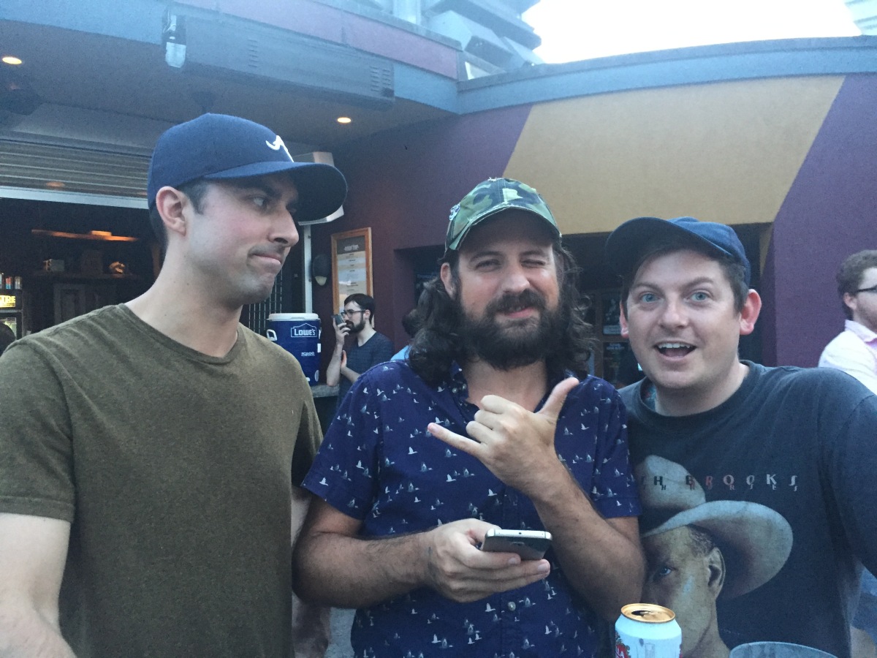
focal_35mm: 29
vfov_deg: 48.2
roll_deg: +0.5
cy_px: 329
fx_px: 735
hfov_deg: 61.7
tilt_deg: +0.2
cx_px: 438
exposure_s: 1/30
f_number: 2.2
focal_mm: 4.15
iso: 250
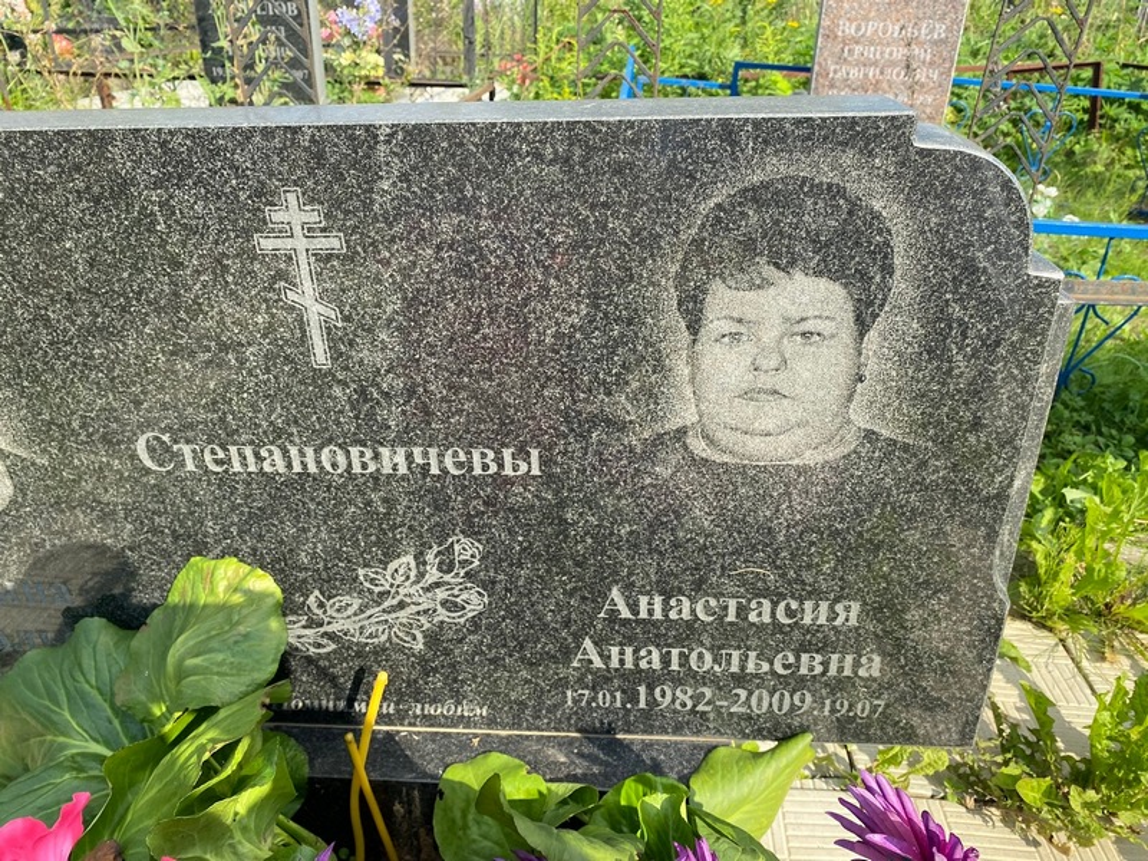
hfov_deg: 67.3
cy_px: 430
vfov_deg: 53.1
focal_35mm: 26
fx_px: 862
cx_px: 574
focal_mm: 4.25
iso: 32
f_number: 1.8
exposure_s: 1/1103
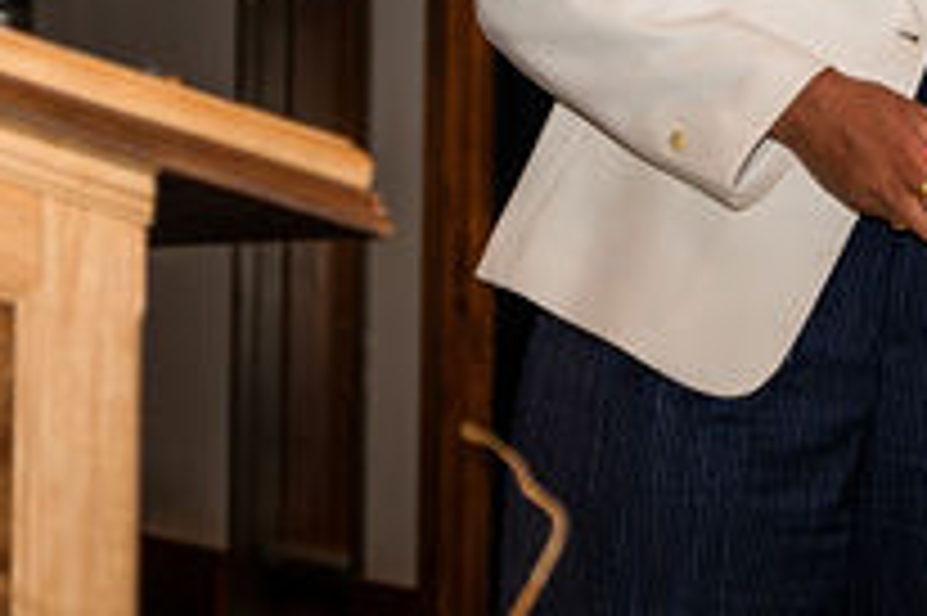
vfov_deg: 7.9
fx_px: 4477
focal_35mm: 174
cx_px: 990
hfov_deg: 11.7
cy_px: 209
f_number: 3.2
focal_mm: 35
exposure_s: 1/250
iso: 100
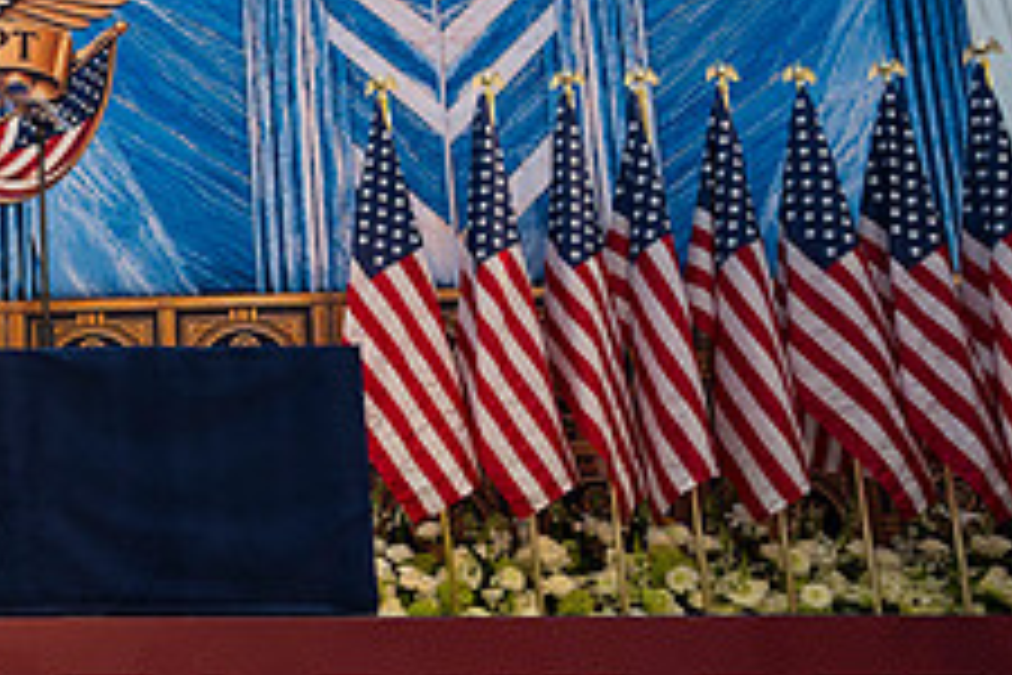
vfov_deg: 26.8
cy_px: 367
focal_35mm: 50
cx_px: -162
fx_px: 1414
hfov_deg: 33.2
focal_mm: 19.5
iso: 280
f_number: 4
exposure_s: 1/200
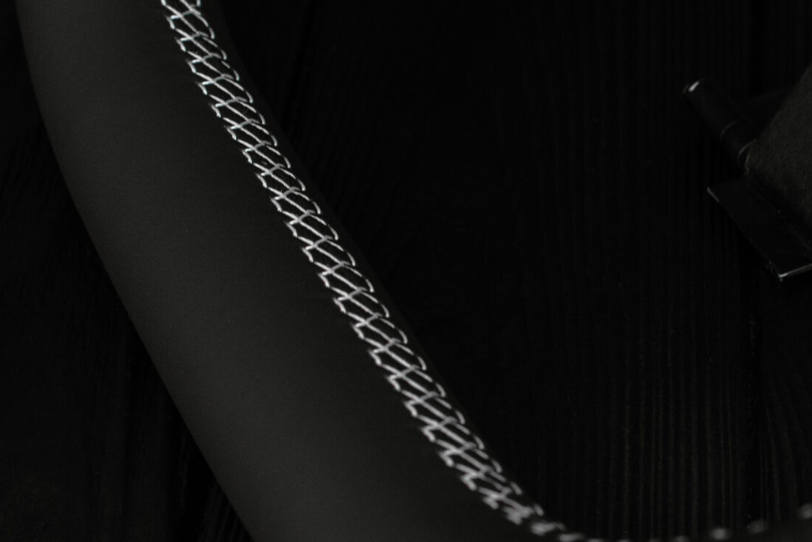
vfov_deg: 11.3
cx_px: 483
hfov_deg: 16.9
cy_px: 281
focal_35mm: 121
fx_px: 2733
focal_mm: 35
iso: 500
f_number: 6.3
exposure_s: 1/125
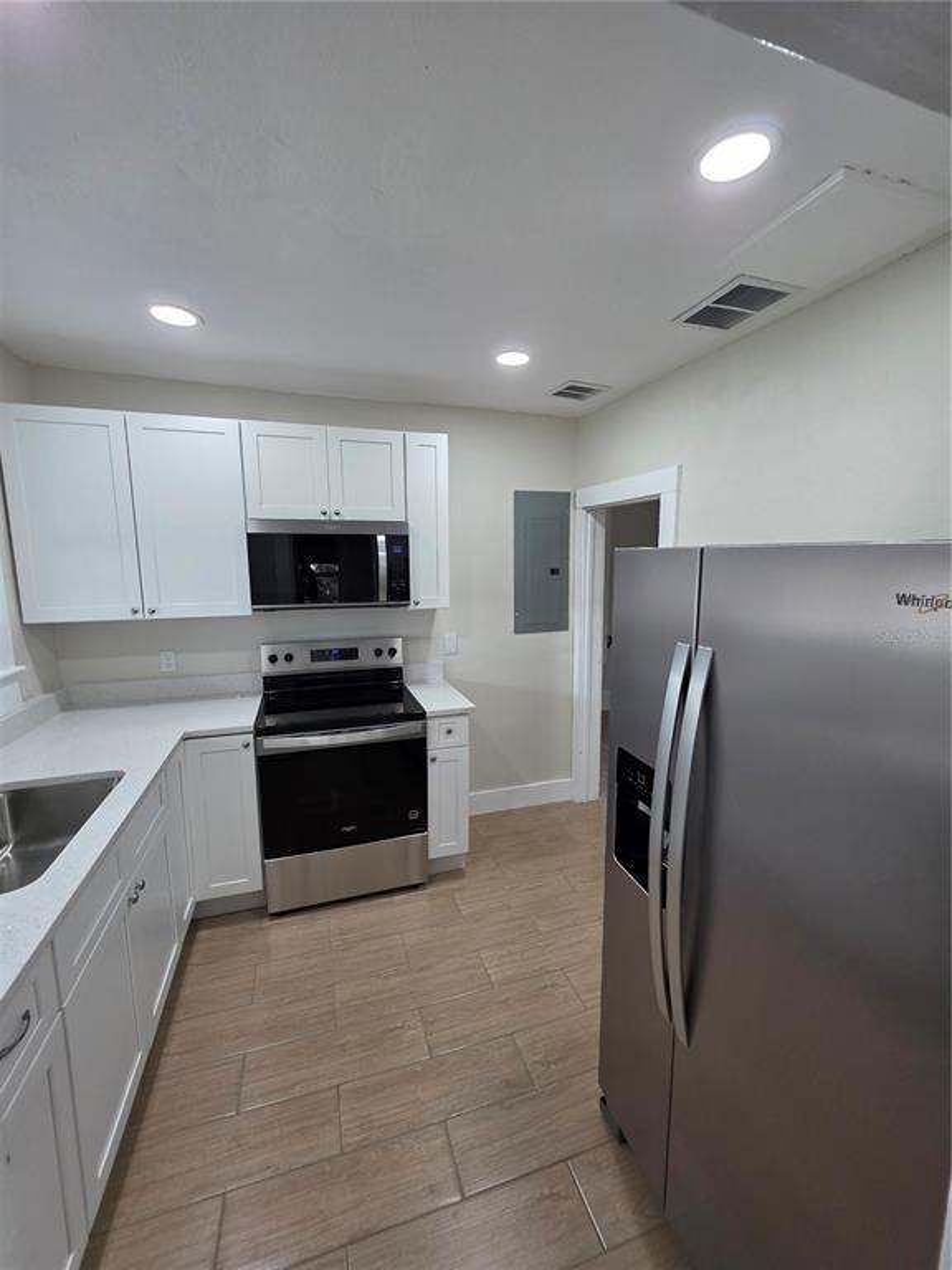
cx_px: 476
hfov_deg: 89.9
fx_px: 477
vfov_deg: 106.2
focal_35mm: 13
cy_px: 635
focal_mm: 2.2
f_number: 1.9
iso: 200
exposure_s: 1/120
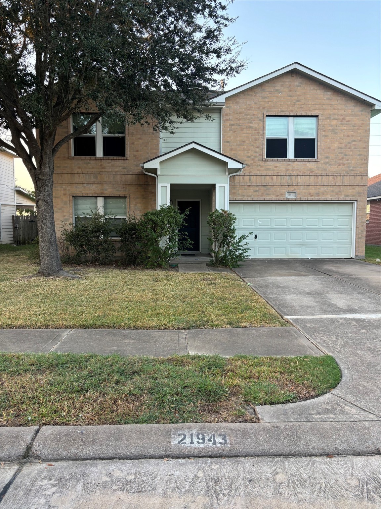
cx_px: 190
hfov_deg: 53.1
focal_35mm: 26
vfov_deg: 67.3
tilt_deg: -4.1
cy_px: 254
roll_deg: -0.5
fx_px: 382
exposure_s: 1/121
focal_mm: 5.96
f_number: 1.6
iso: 64
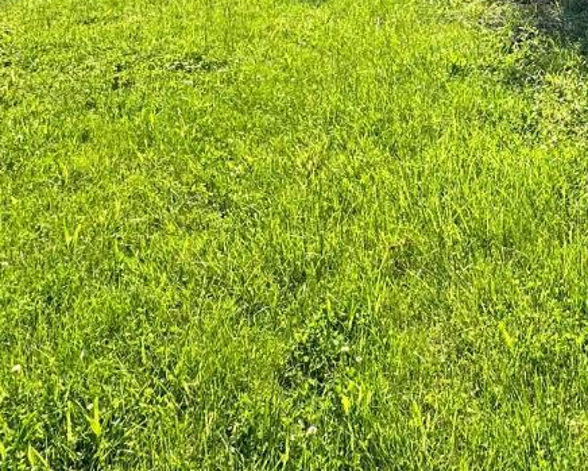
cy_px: -123
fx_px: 818
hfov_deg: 37.3
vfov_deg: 27.4
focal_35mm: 47
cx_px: 514
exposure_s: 1/716
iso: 40
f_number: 2.2
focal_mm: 2.22
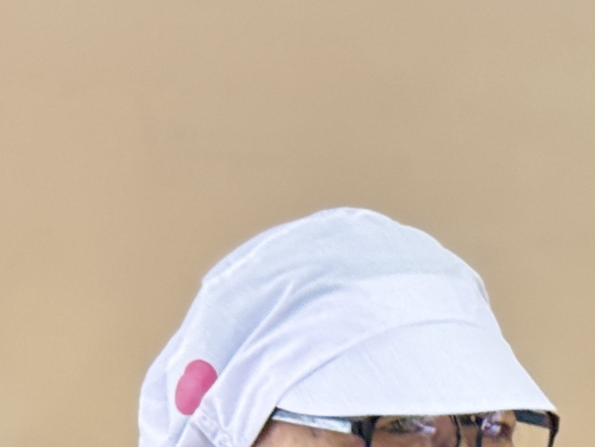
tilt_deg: -8.8
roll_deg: -1.6
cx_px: 787
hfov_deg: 9.3
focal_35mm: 209
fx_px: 3593
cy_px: 886
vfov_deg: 6.9
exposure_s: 1/33
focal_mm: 6.76
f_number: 1.78
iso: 250
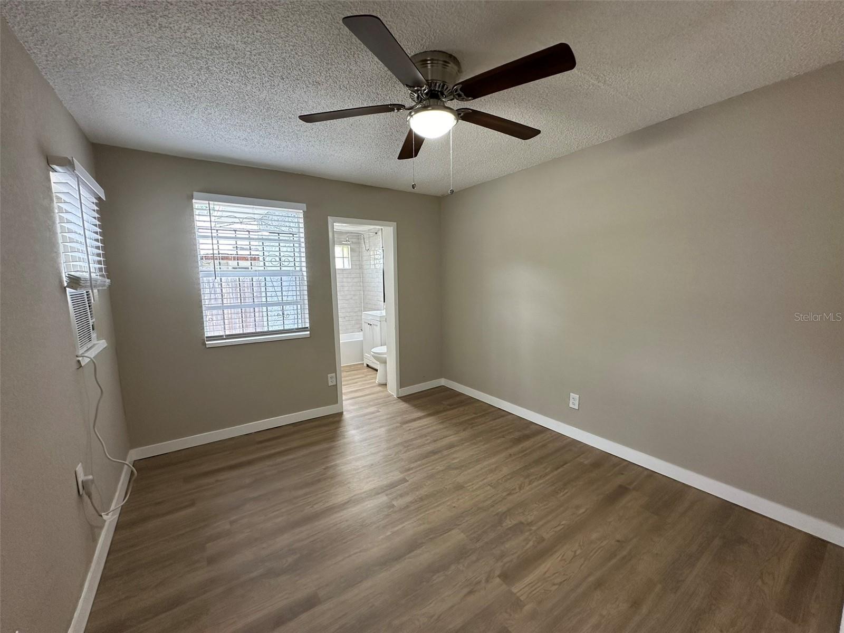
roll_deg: +0.5
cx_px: 422
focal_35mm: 14
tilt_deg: -6.2
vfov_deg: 85.7
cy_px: 316
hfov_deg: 102.1
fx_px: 341
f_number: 2.2
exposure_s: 1/60
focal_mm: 2.22
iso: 160
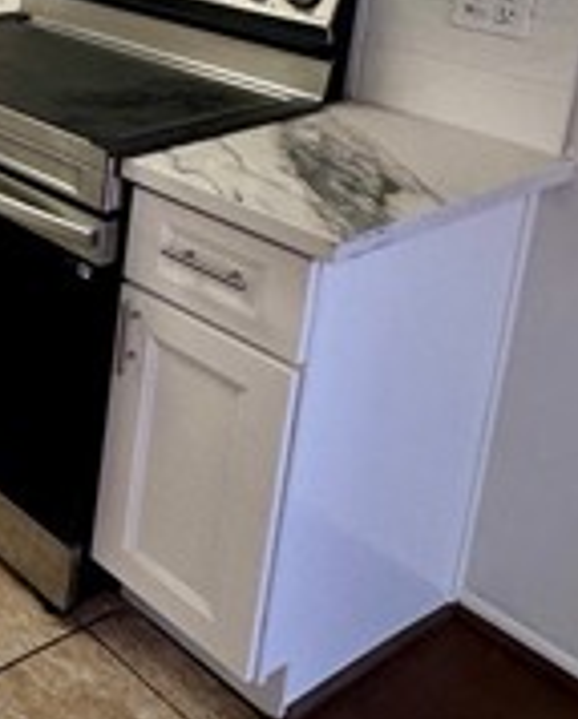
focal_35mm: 49
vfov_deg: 34.0
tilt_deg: -11.2
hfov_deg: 22.9
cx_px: -360
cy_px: -32
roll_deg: -1.6
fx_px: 1045
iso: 125
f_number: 2.2
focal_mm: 2.22
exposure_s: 1/120
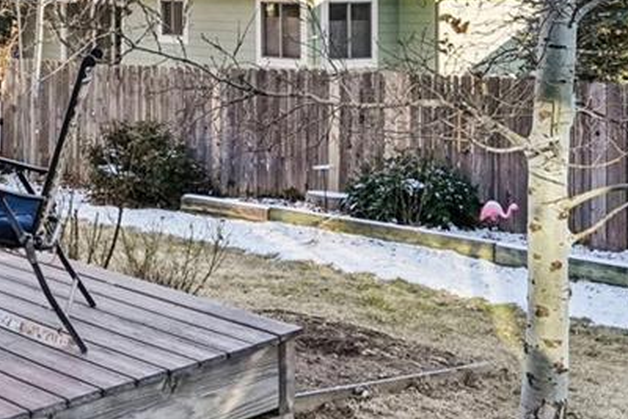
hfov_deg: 31.2
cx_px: 19
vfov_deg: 21.7
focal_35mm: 60
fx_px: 1047
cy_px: -9
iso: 800
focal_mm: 10
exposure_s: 1/320
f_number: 8
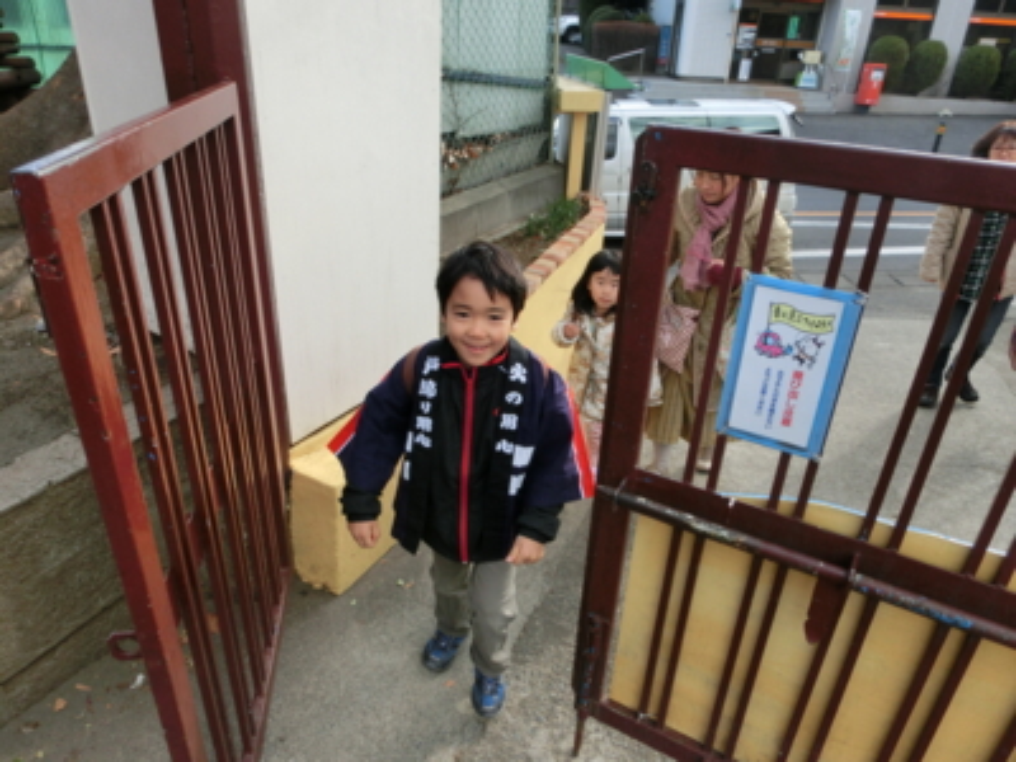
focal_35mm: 24
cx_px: 508
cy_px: 381
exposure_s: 1/320
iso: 80
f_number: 3
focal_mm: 4.24
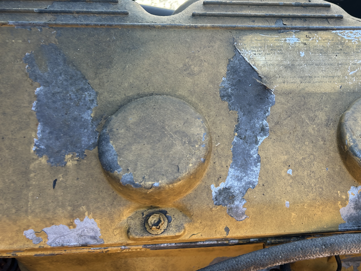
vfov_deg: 34.8
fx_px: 428
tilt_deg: -53.9
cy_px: 92
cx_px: 278
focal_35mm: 41
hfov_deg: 44.0
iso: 40
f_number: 1.5
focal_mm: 5.7
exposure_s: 1/167
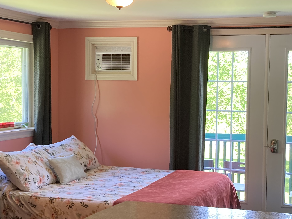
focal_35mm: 60
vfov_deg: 24.4
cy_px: 122
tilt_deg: -3.5
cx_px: 187
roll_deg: -1.4
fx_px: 506
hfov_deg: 32.0
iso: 80
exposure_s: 1/60
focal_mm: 3.99
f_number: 1.8
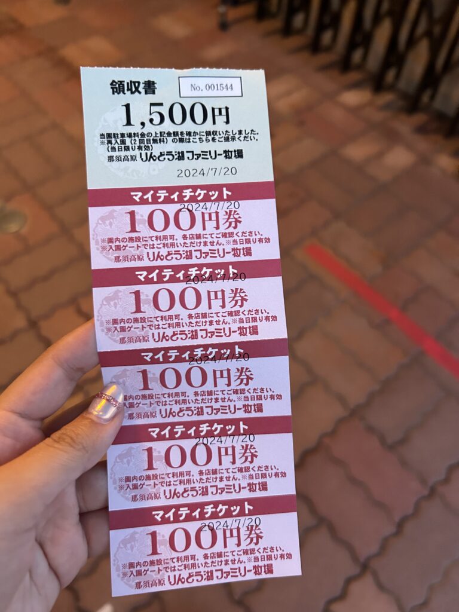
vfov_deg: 67.3
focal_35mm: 26
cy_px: 306
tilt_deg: -54.6
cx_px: 230
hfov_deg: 53.1
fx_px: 460
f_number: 1.5
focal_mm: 5.7
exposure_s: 1/50
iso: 400
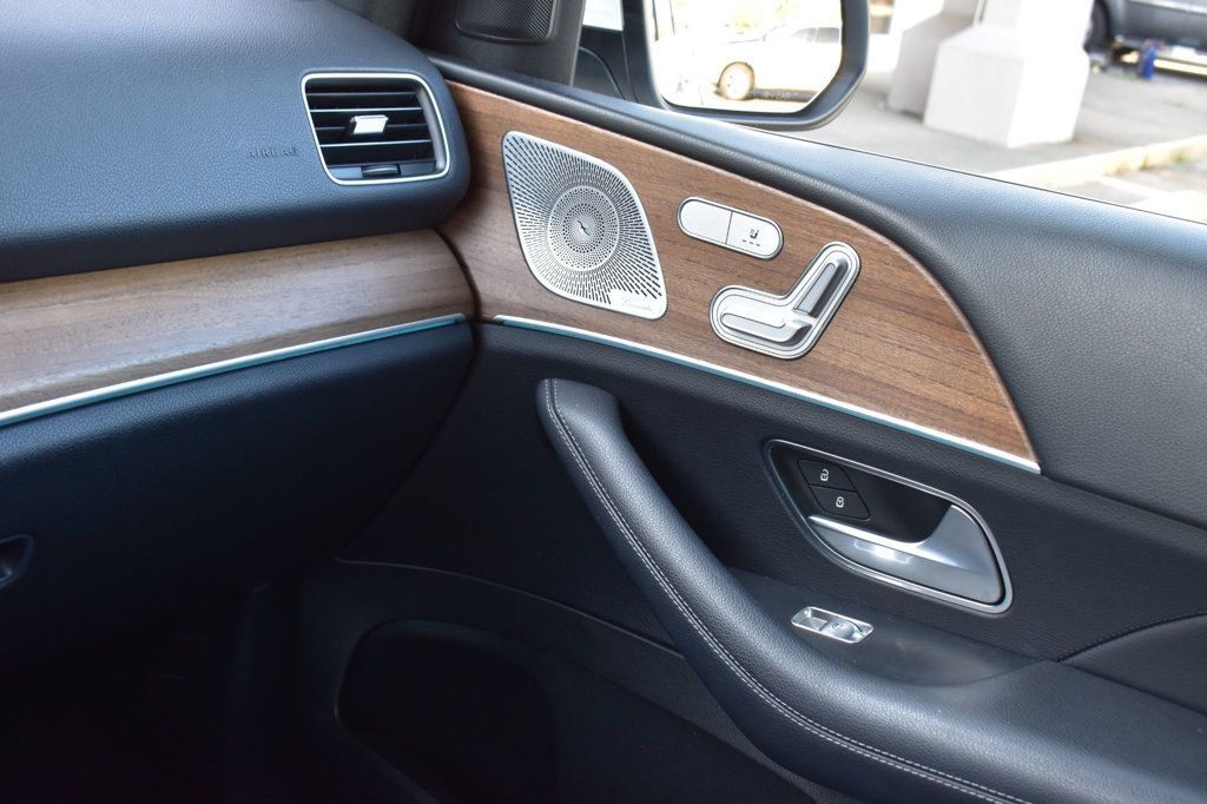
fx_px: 1458
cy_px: 402
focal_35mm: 44
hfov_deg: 45.0
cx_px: 604
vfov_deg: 30.8
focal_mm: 29
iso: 400
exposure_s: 1/30
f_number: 7.1
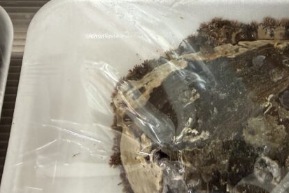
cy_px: -1
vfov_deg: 22.4
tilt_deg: -59.3
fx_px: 465
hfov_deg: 33.0
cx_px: 251
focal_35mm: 58
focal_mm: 2.22
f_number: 2.2
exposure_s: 1/60
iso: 200
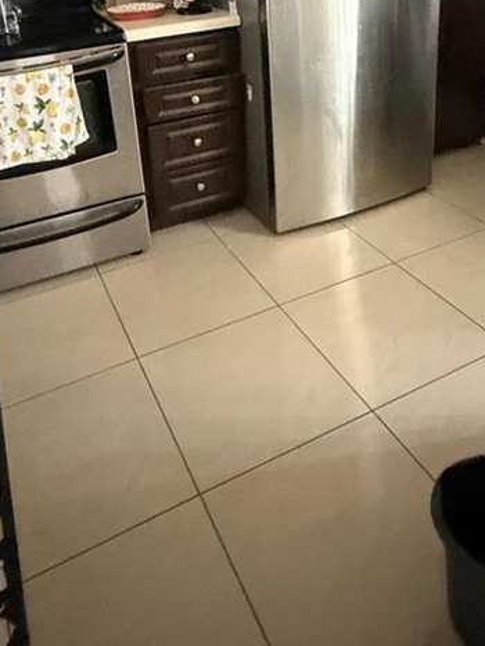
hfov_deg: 44.2
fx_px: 597
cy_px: 98
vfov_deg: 51.9
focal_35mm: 32
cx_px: 233
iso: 1250
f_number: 2.2
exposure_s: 1/48
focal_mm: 2.22
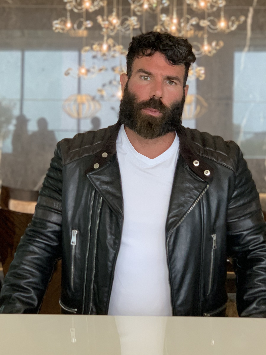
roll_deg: -1.7
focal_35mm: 87
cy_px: 173
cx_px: 113
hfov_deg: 17.0
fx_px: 892
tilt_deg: -6.3
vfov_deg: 22.5
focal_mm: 6
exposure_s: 1/60
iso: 160
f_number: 2.4
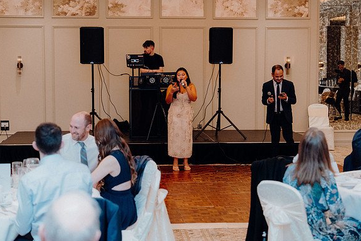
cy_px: 121
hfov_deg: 28.4
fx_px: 712
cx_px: 181
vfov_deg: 19.2
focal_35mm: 71
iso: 3200
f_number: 3.5
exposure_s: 1/160
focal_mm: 70
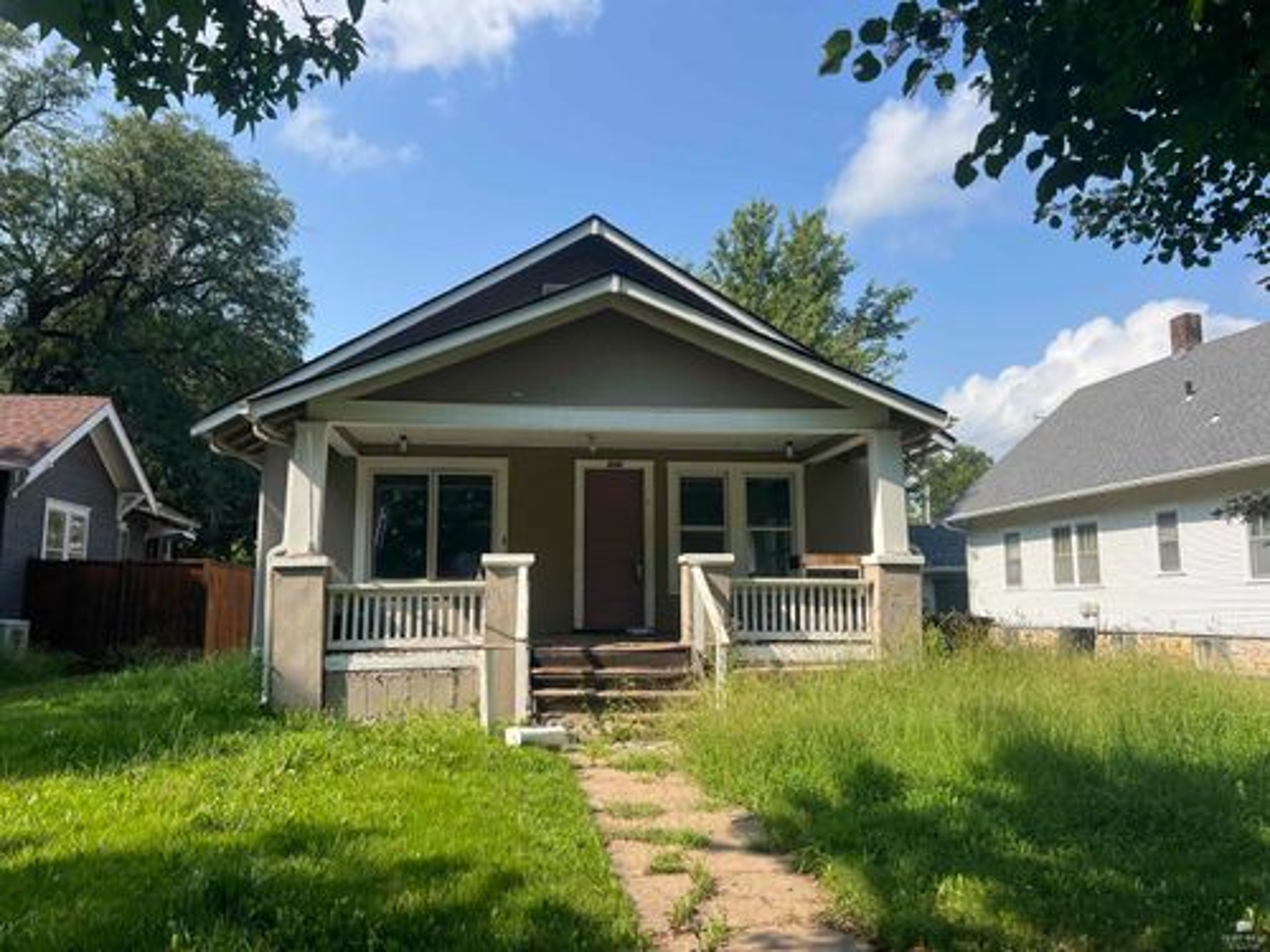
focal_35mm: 26
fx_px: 954
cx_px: 635
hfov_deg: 67.3
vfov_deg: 53.1
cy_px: 476
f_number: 1.5
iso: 50
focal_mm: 5.7
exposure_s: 1/3077
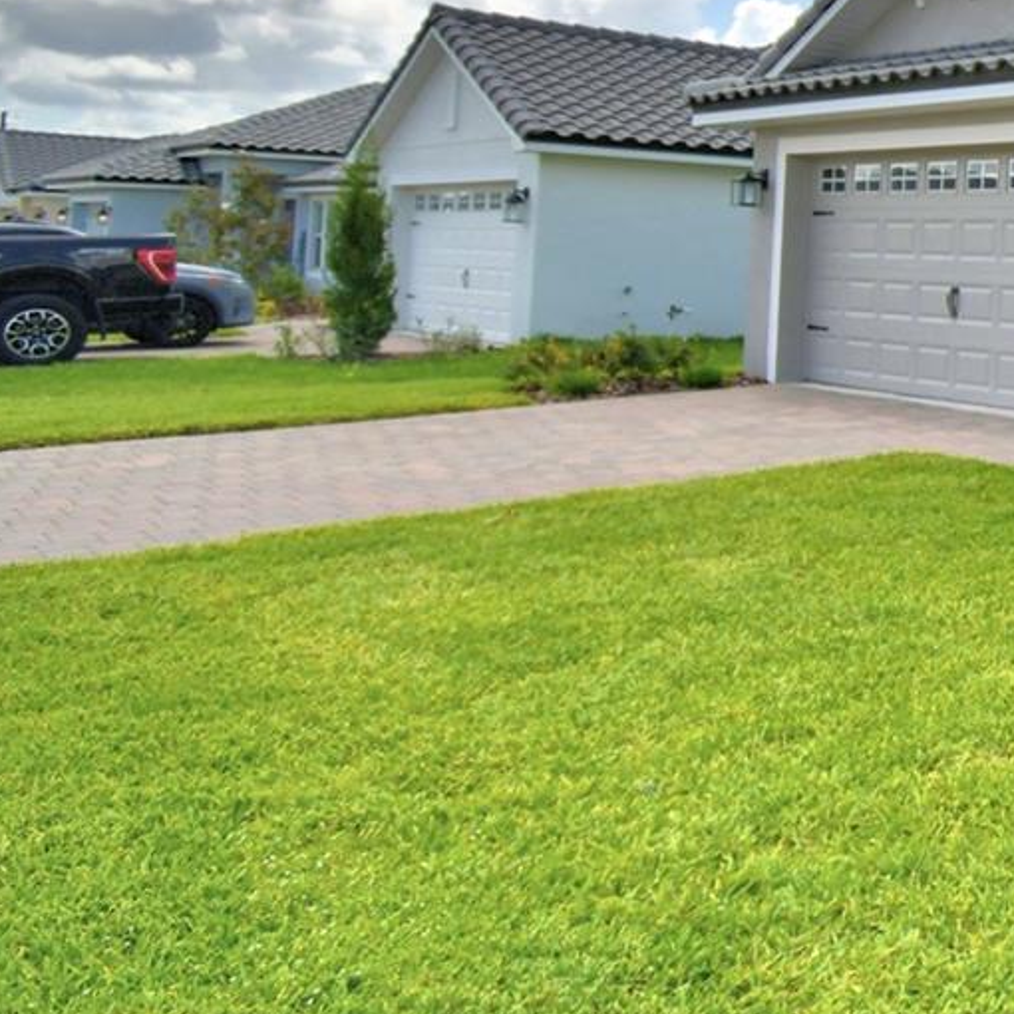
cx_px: 1545
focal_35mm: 40
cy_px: 211
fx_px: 1326
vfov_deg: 40.2
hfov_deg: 27.5
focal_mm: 10
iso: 100
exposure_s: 1/1600
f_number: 4.5
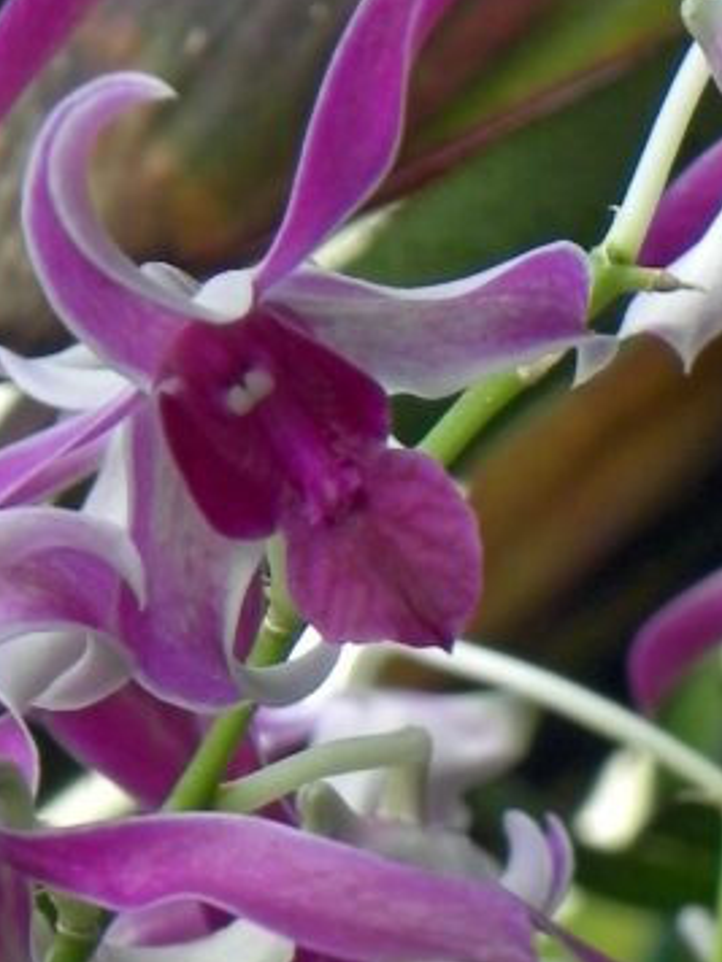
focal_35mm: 273
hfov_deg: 5.4
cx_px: 314
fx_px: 7592
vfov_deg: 7.2
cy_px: 762
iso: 160
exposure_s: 1/65.8
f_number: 4
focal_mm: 16.9
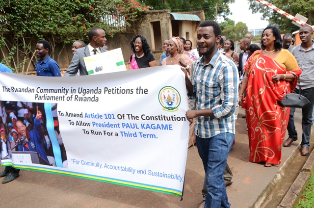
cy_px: 104
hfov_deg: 53.2
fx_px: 313
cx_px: 157
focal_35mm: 36
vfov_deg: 36.7
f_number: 6.3
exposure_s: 1/200
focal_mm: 24
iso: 250
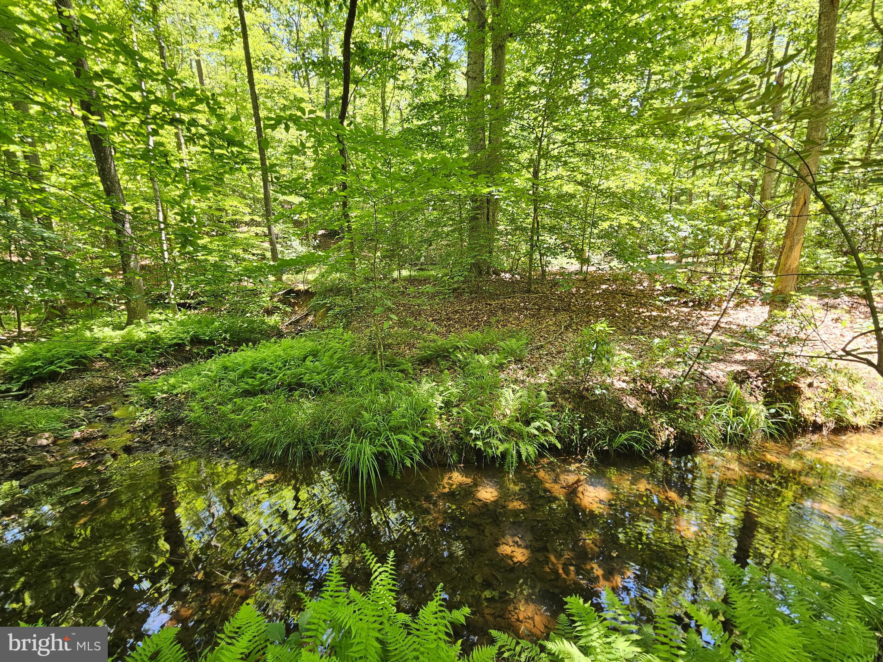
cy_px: 331
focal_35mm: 13
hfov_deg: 106.2
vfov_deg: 89.9
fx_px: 332
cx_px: 442
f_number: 2.2
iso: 64
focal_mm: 2.2
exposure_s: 1/60
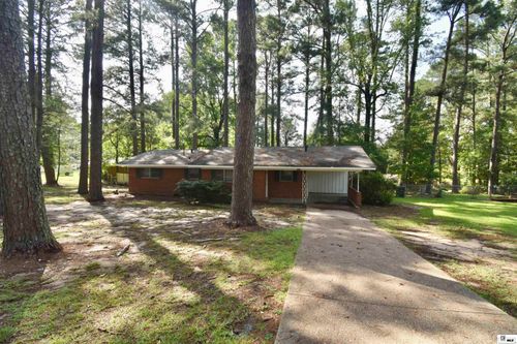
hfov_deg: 100.4
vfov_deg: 77.3
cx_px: 258
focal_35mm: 15
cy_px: 172
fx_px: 215
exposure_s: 1/250
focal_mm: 10
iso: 320
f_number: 8
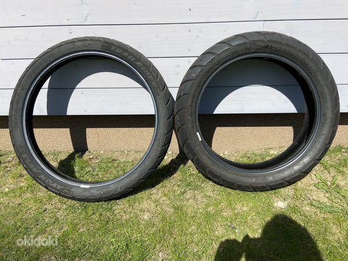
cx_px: 174
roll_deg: +1.7
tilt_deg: -26.5
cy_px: 130
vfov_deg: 53.1
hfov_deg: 67.3
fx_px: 261
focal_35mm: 26
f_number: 1.8
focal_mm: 4.25
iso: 32
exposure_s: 1/2358
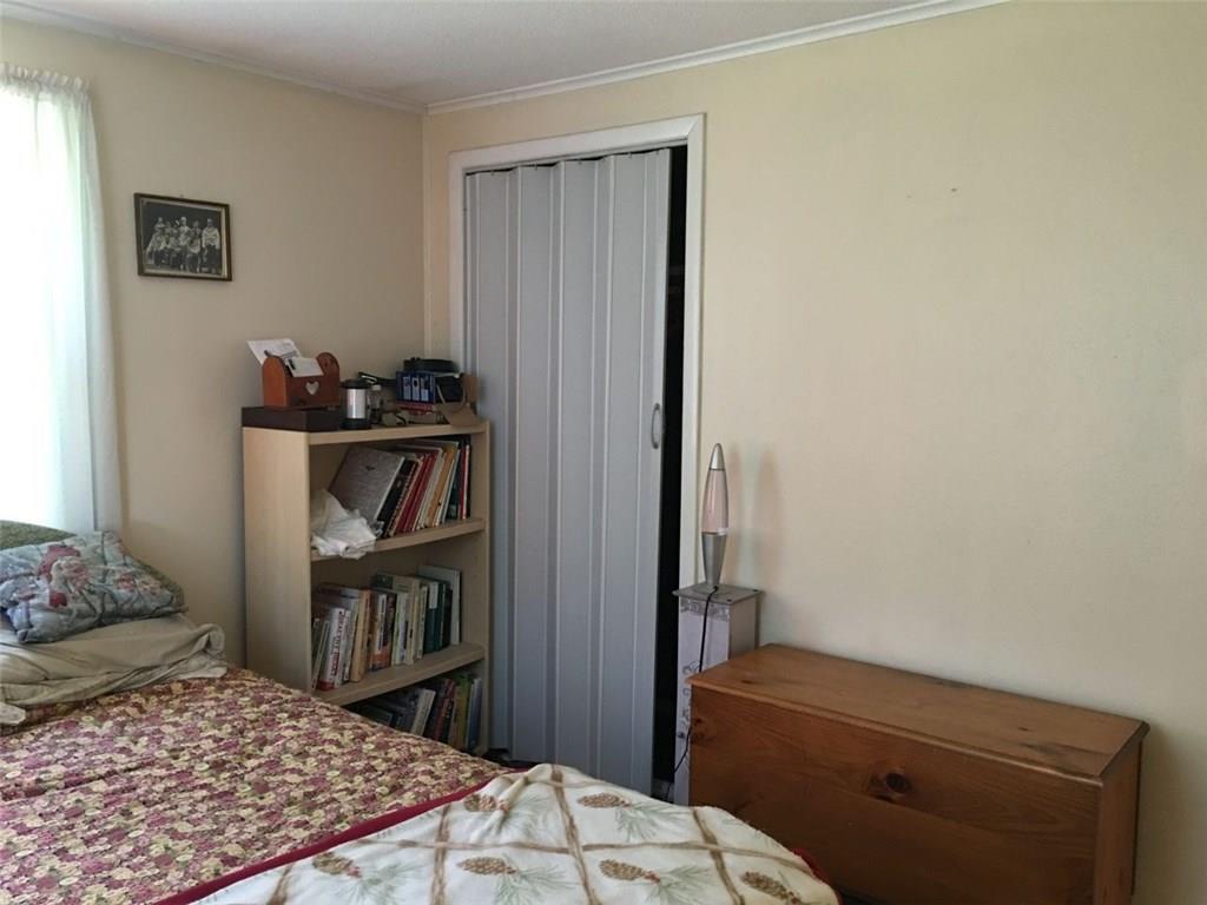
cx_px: 604
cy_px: 452
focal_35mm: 29
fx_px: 1011
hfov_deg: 61.7
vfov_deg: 48.2
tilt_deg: -5.0
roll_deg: -1.3
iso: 100
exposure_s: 1/10
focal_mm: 4.15
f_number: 2.2
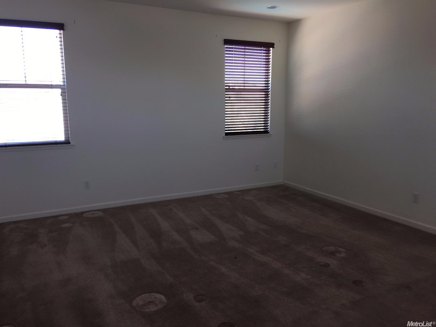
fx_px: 365
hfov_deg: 61.7
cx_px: 218
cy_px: 164
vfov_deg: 48.2
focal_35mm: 29
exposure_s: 1/30
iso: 25
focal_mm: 4.15
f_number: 2.2
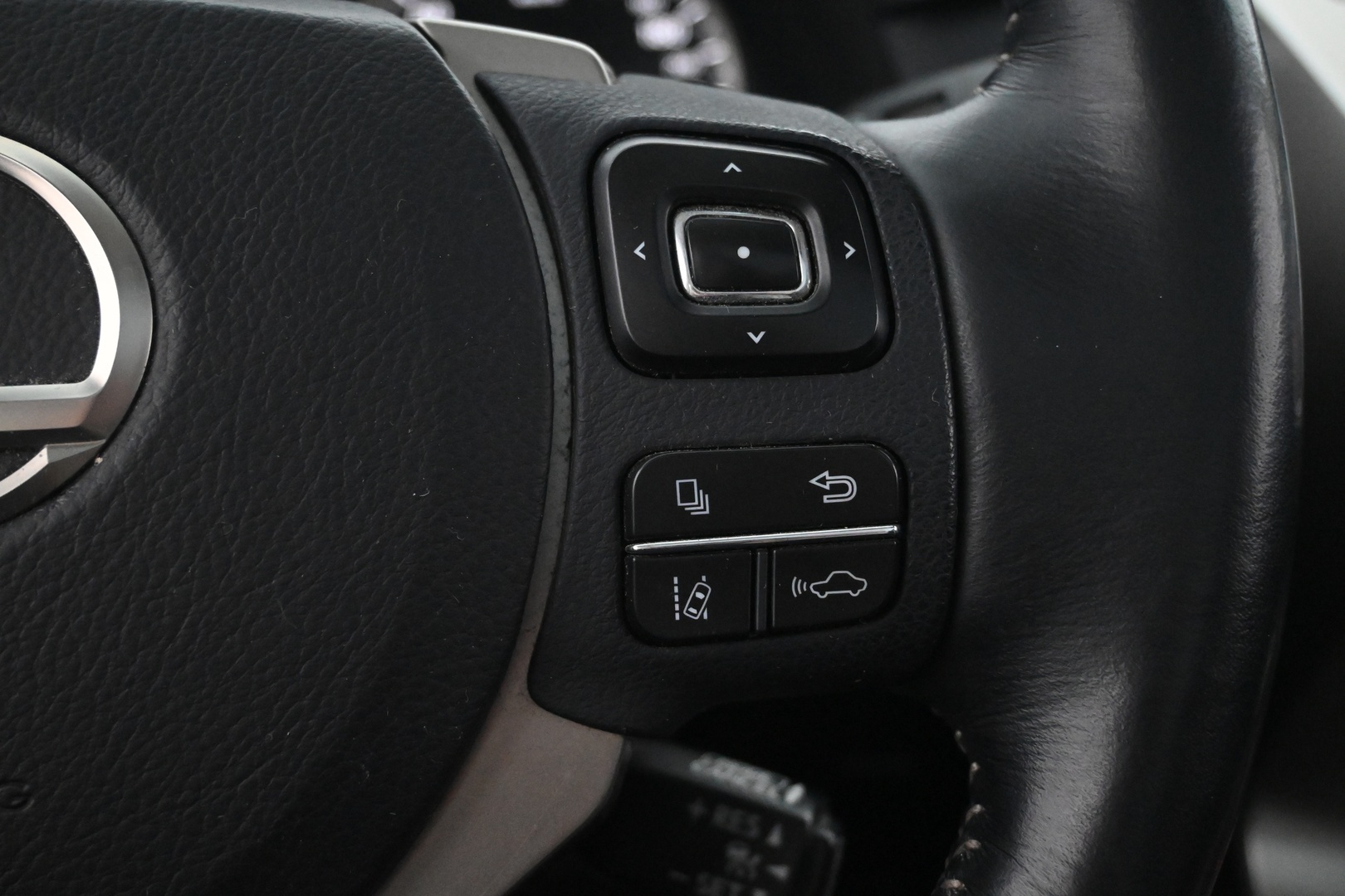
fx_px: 1625
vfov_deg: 30.8
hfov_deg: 45.0
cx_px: 672
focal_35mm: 44
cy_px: 448
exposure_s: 1/50
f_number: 4.8
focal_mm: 29
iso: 7200
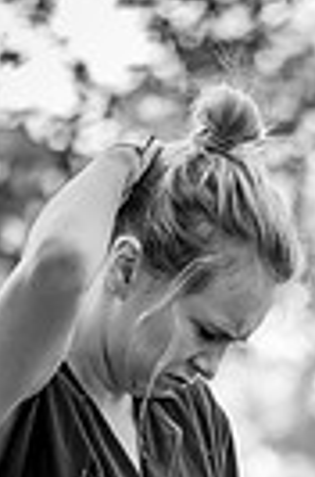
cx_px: 351
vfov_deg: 6.2
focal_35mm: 326
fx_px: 4301
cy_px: 753
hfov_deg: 4.2
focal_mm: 96
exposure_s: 1/100
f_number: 2.8
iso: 125
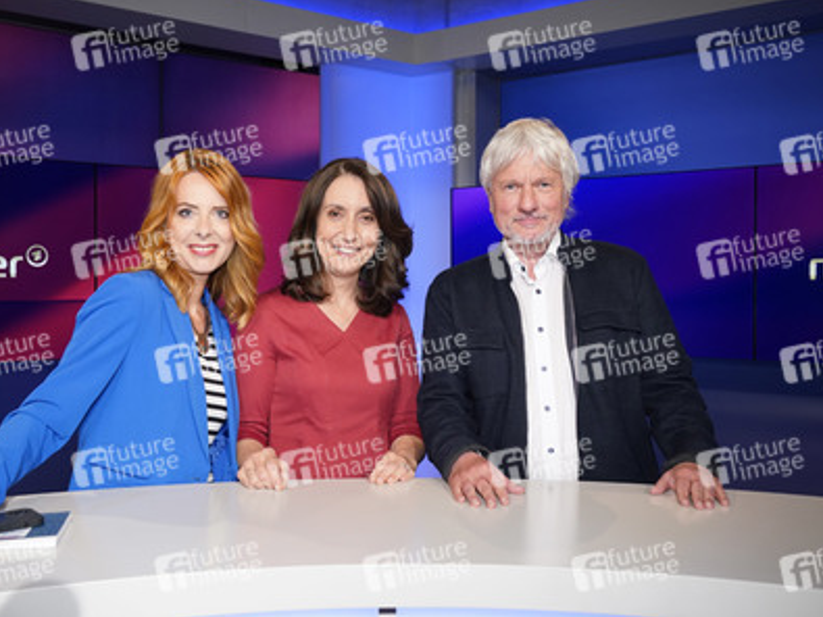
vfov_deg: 41.8
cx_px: 361
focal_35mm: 34
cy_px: 306
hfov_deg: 53.8
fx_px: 808
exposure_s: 1/160
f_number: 5
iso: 2500
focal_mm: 31
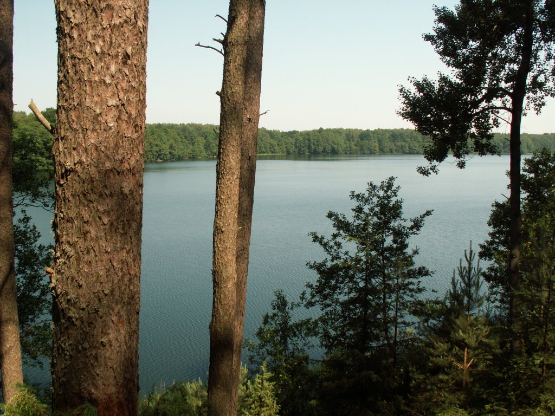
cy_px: 208
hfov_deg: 52.6
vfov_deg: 40.7
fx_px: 561
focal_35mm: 35
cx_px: 278
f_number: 5
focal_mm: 5.86
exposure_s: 1/100
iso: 50
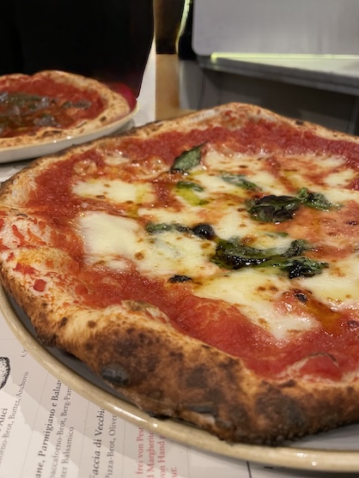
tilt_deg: -28.6
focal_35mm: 28
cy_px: 222
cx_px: 173
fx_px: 387
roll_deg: +2.1
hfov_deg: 49.8
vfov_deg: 63.4
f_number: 1.6
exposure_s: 1/50
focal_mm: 4.2
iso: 500
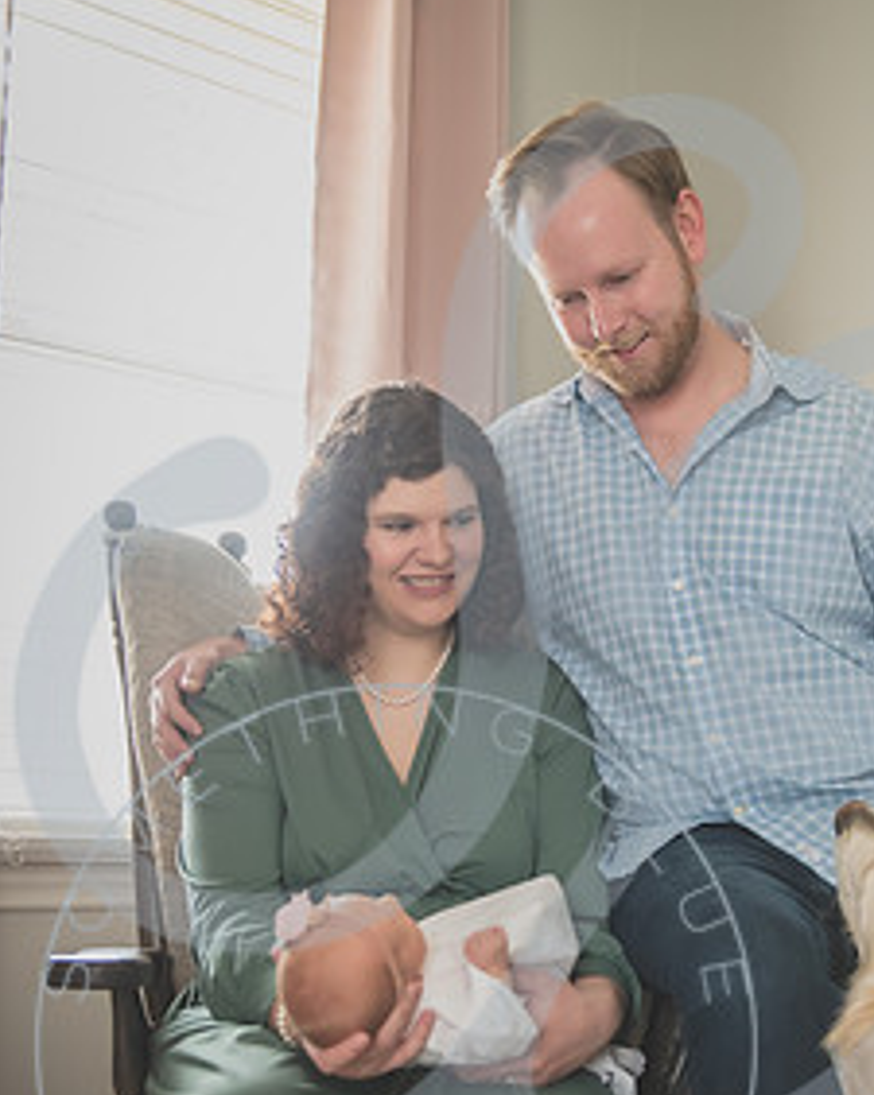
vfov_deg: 34.4
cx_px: 571
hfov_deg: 27.9
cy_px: 749
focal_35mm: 54
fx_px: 1749
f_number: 2.8
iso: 2000
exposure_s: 1/125
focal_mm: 36
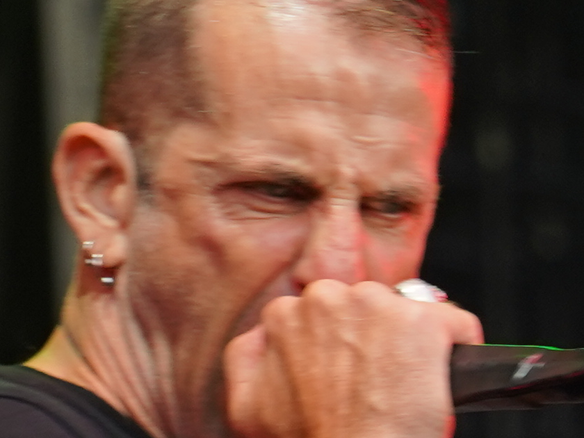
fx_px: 12046
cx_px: 681
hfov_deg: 2.8
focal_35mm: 714
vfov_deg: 2.1
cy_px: 843
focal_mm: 104
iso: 250
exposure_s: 1/125
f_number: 4
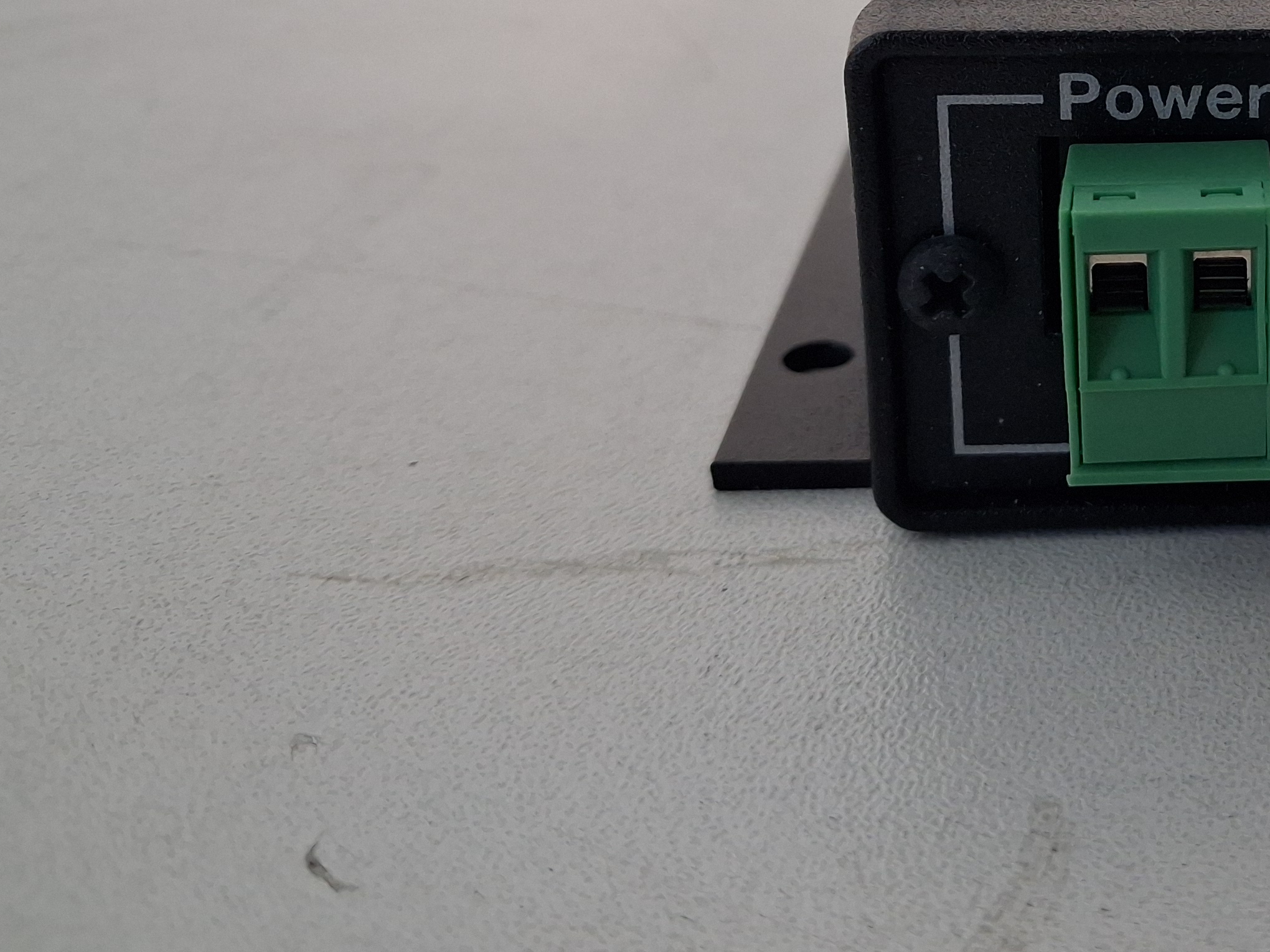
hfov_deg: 32.8
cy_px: 95
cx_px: 1251
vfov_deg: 26.1
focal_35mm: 54
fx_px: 1981
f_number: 1.8
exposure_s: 1/50
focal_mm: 4
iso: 250
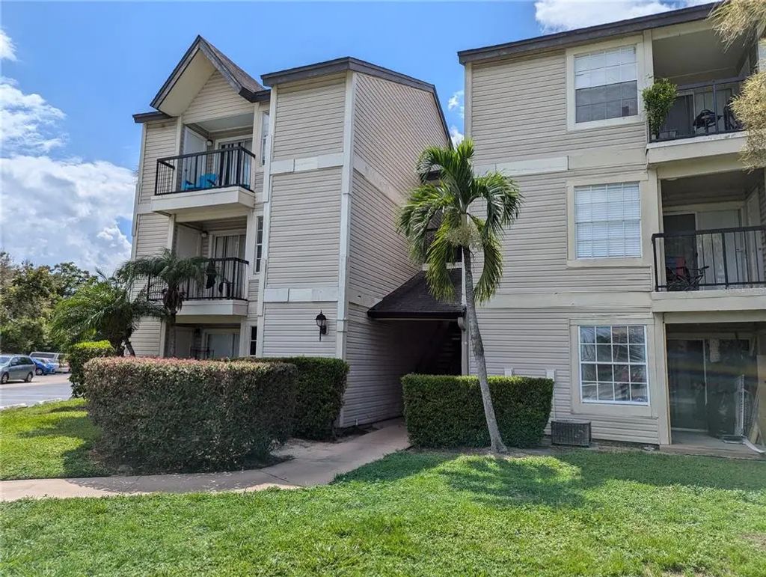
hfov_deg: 71.5
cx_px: 383
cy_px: 288
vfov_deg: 56.9
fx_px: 532
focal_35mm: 24
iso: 48
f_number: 1.85
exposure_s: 1/4717
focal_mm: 6.81
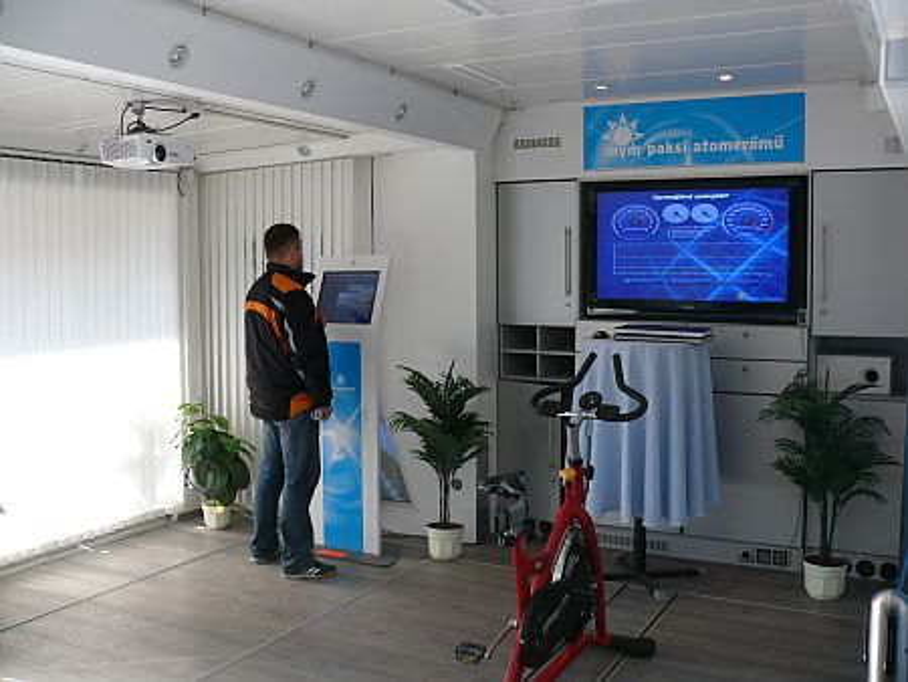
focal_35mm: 35
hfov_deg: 52.6
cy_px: 341
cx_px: 454
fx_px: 919
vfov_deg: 40.7
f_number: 2.8
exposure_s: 1/50
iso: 100
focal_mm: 7.4
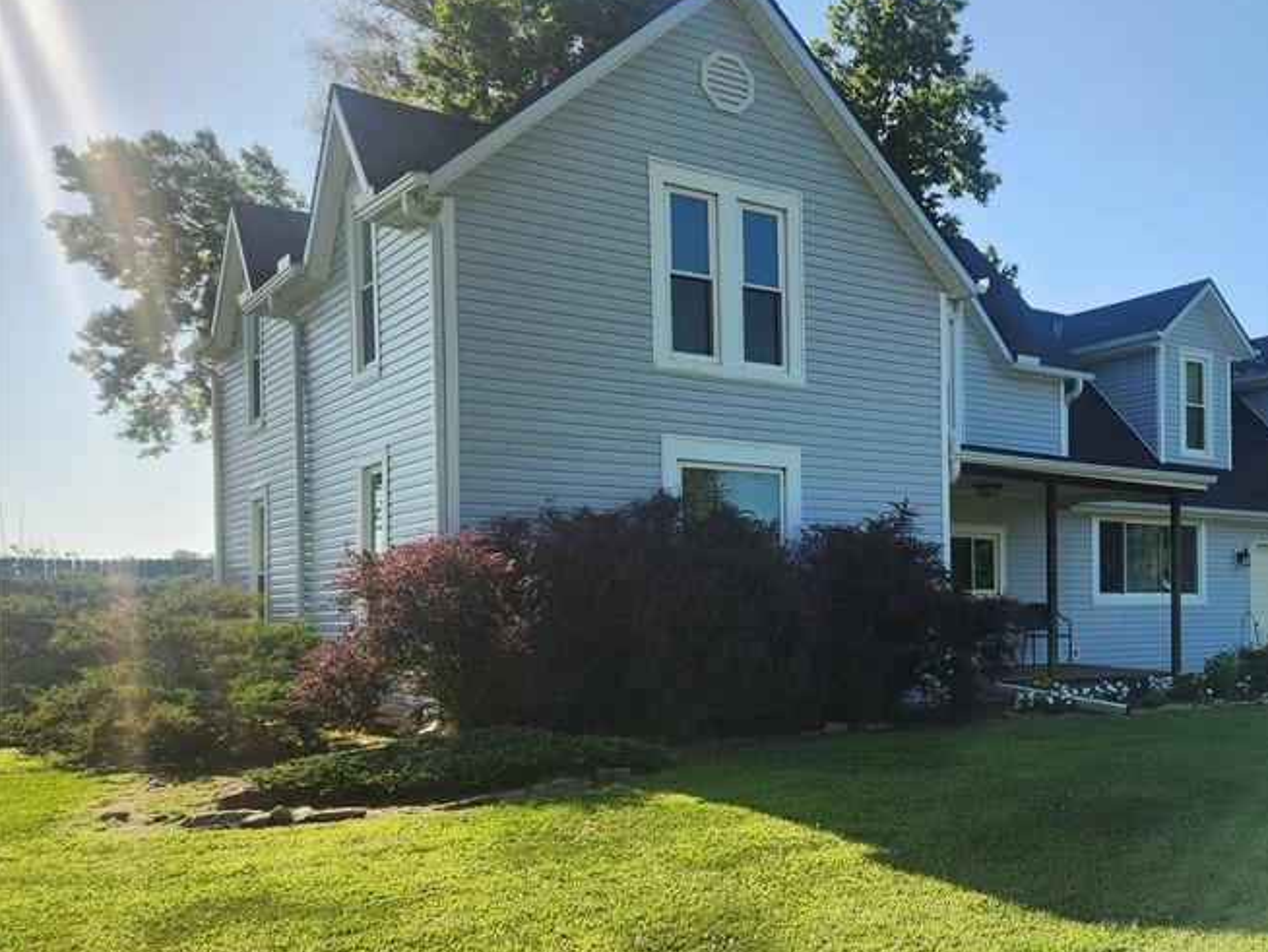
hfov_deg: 48.8
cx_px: 987
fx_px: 1319
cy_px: 595
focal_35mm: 36
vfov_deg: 39.4
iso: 20
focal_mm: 5.4
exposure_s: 1/1632
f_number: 1.8
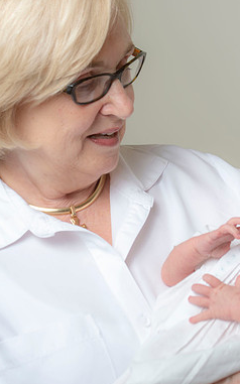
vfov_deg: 14.8
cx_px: 93
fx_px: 1476
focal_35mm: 141
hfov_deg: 9.3
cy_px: 182
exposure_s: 1/160
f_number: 6.3
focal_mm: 78
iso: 125
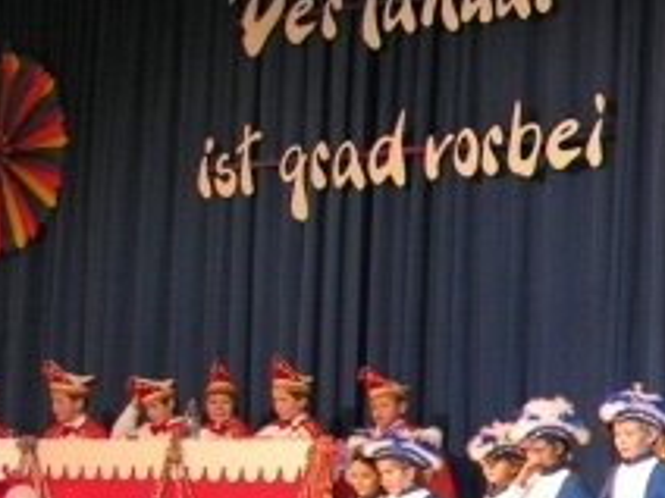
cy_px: 611
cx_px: 1183
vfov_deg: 11.0
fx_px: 2536
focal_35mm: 132
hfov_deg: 13.5
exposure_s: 1/30.8
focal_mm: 8.9
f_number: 2.8
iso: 200
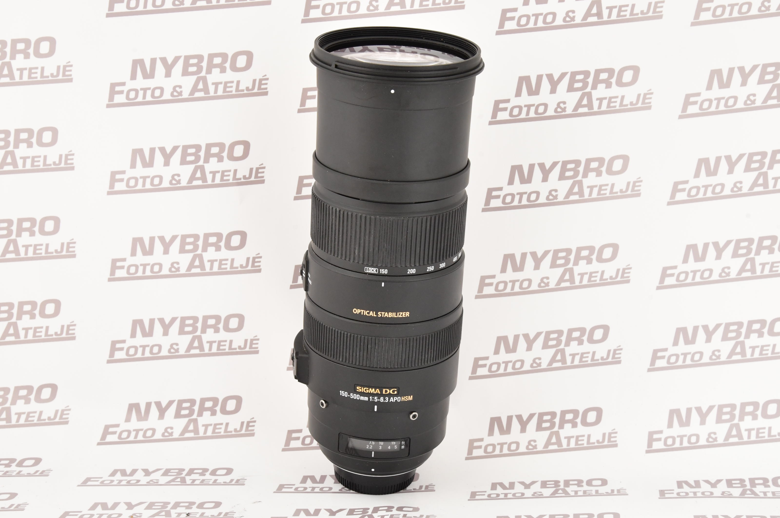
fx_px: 1082
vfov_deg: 26.9
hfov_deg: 39.6
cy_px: 259
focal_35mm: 50
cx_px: 390
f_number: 13
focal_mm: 50
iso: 1600
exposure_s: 1/125
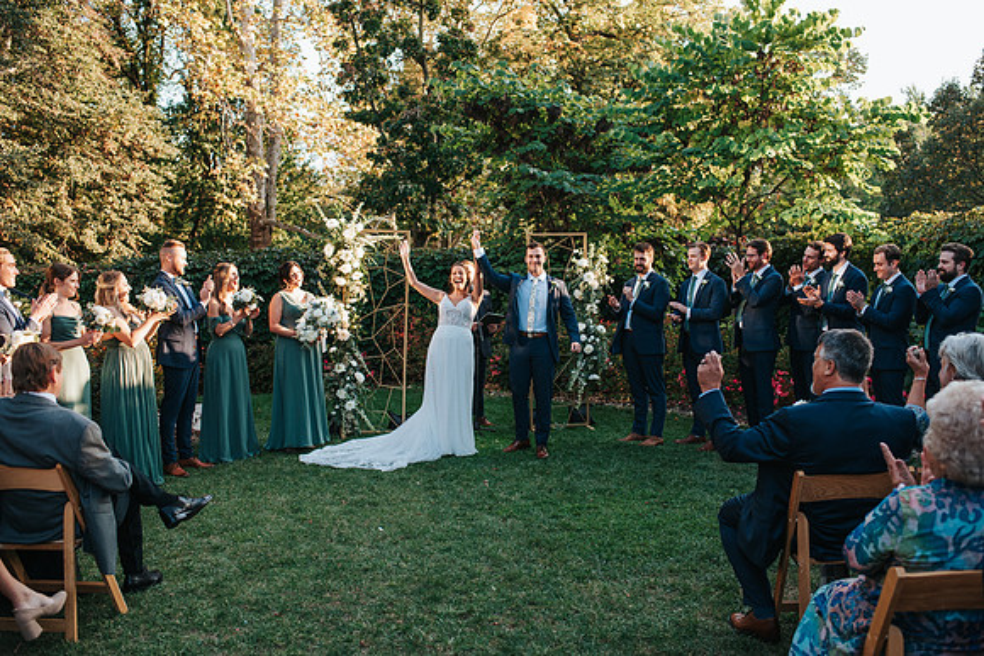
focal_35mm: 35
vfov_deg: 37.4
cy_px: 328
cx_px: 492
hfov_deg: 53.8
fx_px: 970
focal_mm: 35
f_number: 3.2
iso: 1000
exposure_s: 1/800
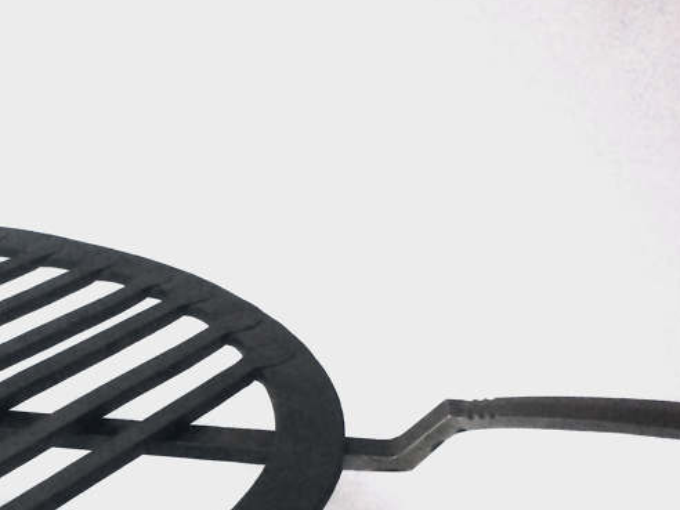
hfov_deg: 24.2
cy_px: 464
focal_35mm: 79
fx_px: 1552
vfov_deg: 18.3
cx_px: 108
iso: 80
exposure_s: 1/30
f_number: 2.2
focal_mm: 4.15
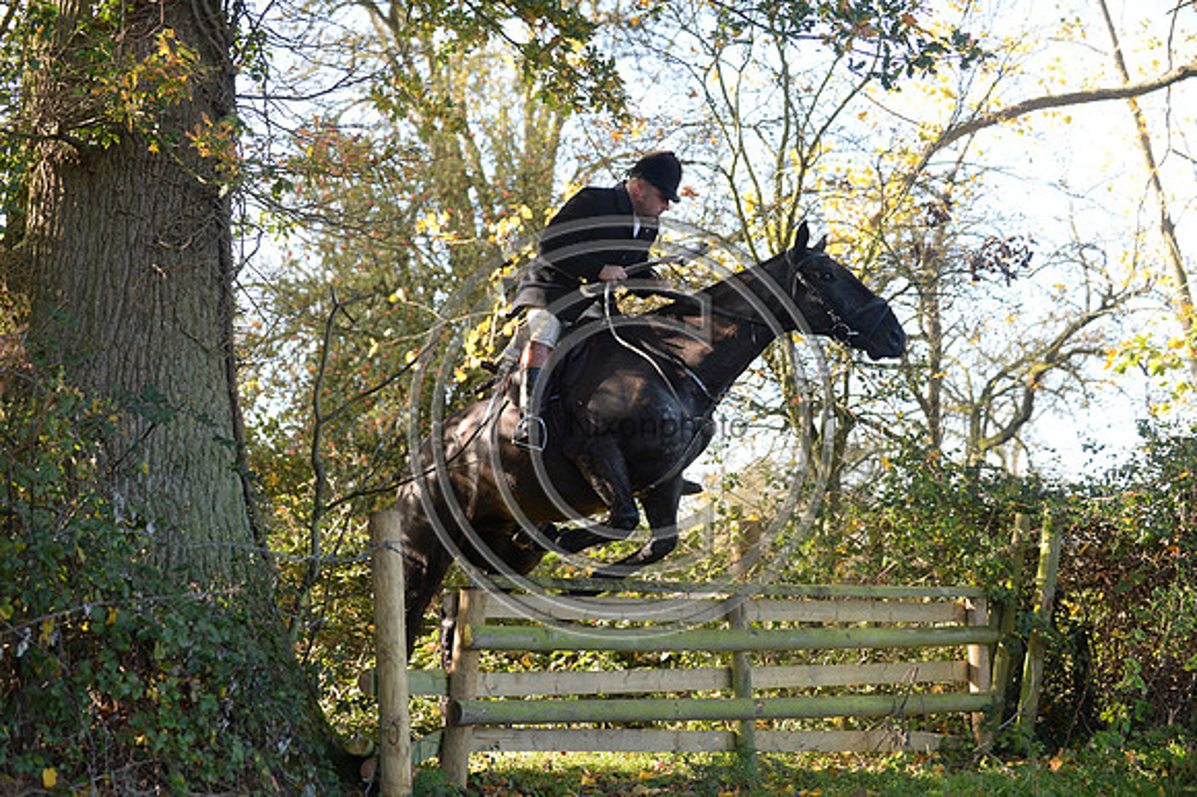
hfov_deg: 28.9
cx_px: 598
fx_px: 2326
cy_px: 398
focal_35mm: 70
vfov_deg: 19.4
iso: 1000
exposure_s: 1/1000
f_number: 3.2
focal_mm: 70
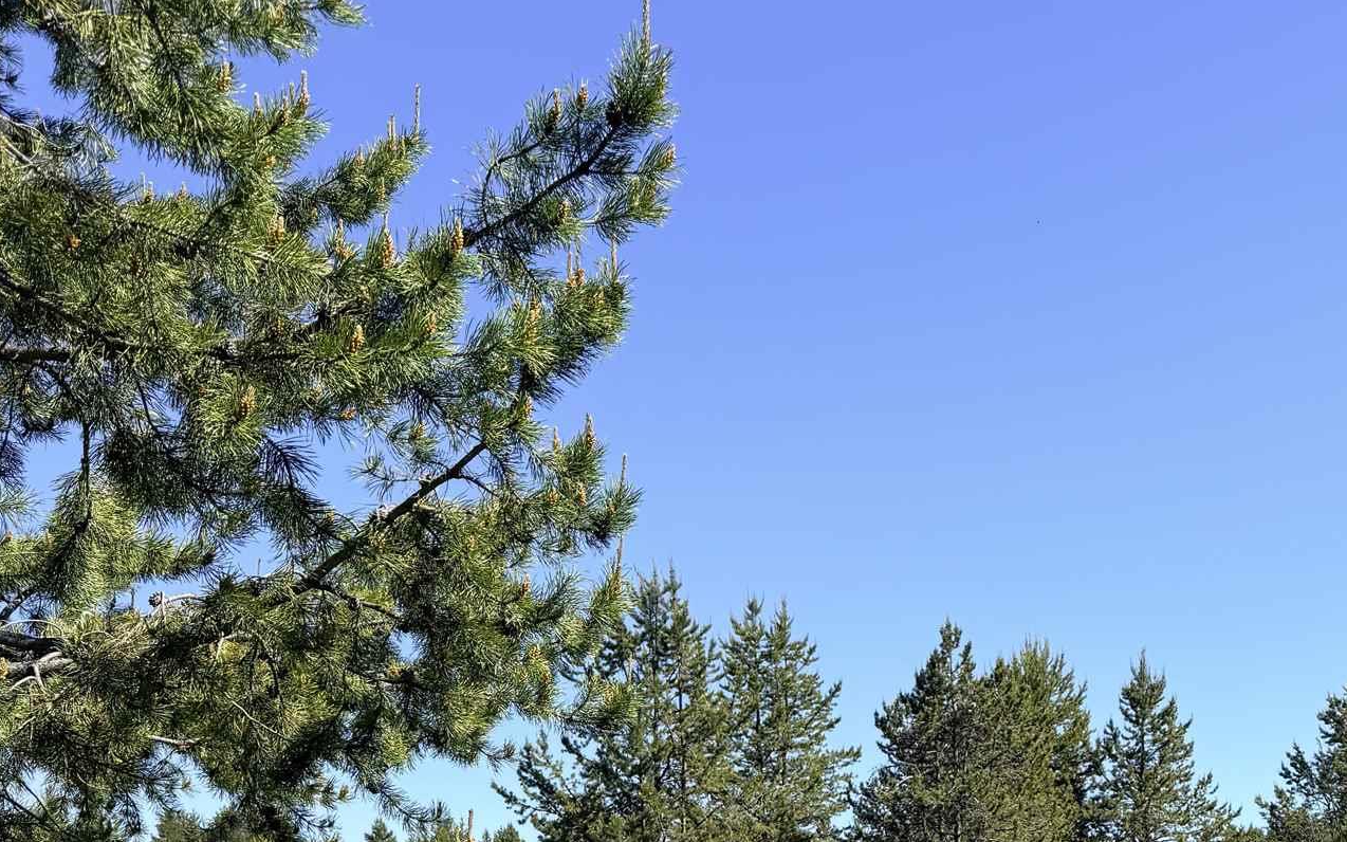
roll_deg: +1.2
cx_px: 875
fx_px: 1689
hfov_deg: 43.0
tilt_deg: -1.5
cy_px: 1013
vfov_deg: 25.2
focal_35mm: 46
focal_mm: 6.76
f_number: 1.78
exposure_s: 1/2907
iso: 80
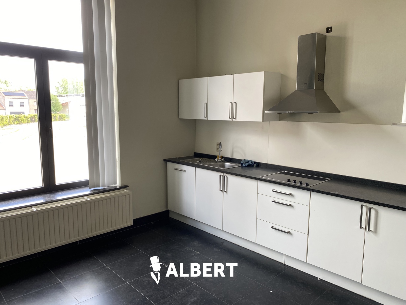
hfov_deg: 67.3
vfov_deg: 53.1
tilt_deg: -9.6
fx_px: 305
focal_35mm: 26
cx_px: 203
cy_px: 152
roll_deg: +0.1
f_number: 1.8
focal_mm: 4.25
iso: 100
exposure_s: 1/121
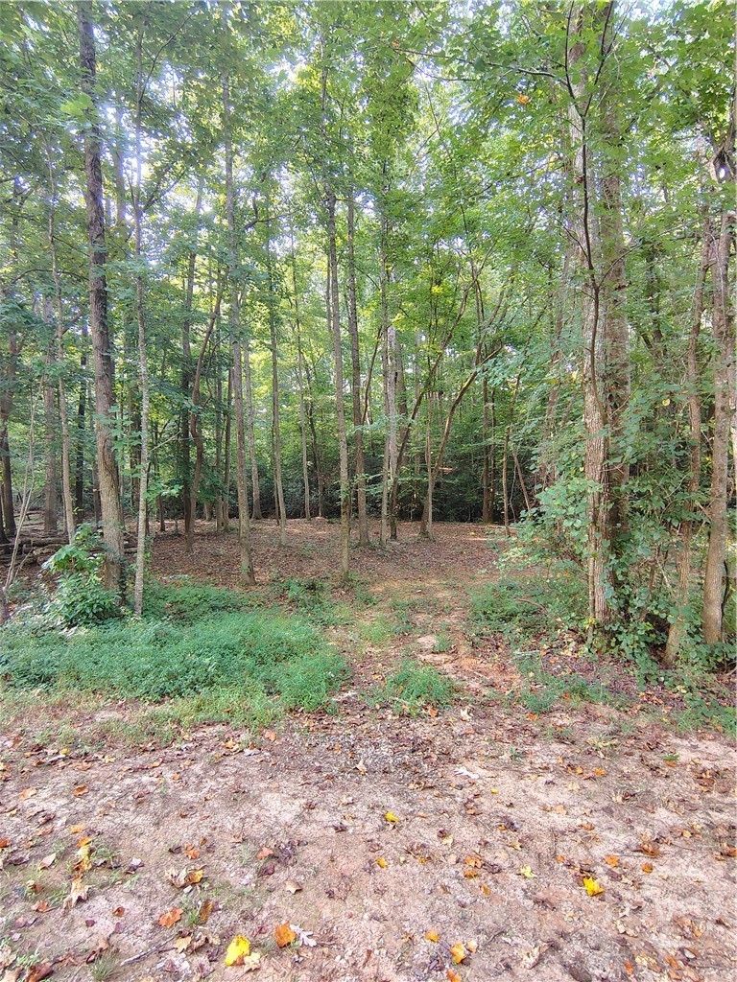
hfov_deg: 78.1
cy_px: 491
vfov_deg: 94.5
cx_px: 368
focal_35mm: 16
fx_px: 454
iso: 454
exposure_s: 1/60
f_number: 2.2
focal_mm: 2.13
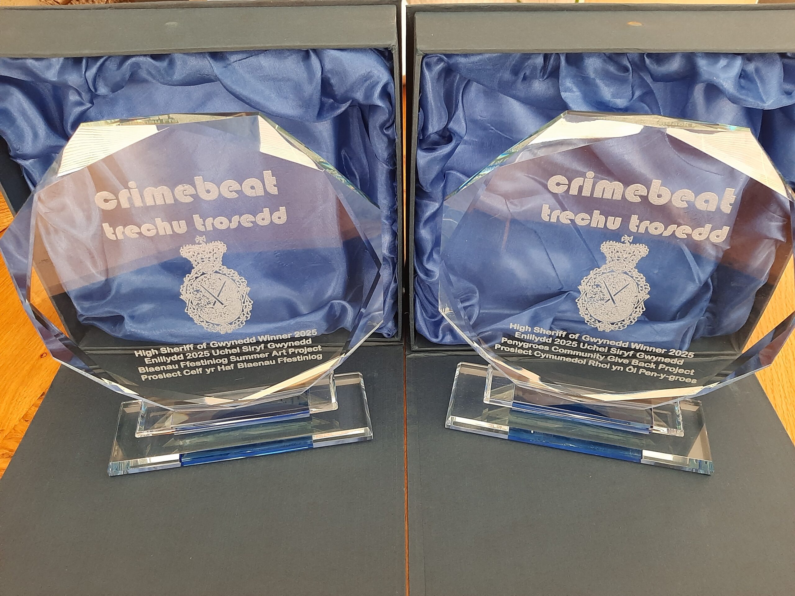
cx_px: 398
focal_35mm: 26
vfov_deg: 53.1
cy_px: 298
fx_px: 597
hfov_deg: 67.3
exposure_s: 1/50
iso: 250
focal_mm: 3.92
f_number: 1.7
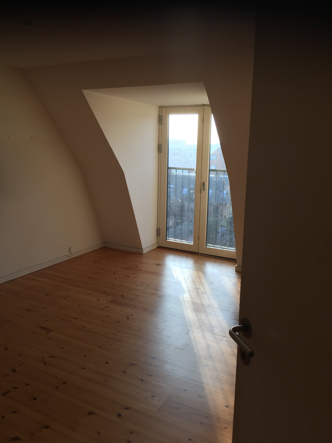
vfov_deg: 61.7
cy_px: 222
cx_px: 166
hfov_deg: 48.2
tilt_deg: -8.6
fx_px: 371
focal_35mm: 29
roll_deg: -2.2
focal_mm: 4.15
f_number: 2.2
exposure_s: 1/100
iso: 32
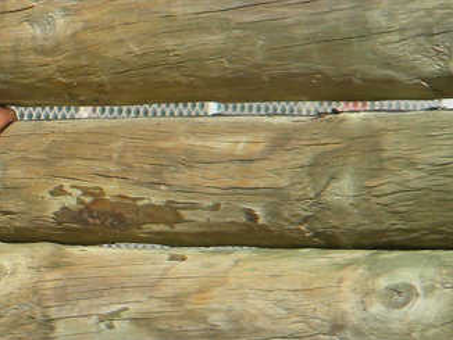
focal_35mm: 490
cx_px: -246
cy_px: 366
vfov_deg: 3.0
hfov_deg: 4.0
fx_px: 6417
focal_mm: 28.3
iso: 89
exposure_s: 1/498
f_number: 5
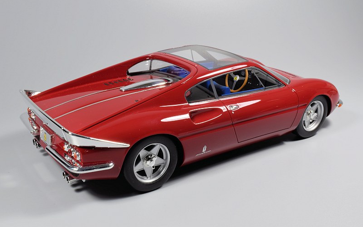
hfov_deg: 44.8
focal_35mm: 45
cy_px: 119
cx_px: 181
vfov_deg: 28.9
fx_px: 440
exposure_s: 1/1.3
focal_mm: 29
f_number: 22
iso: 100
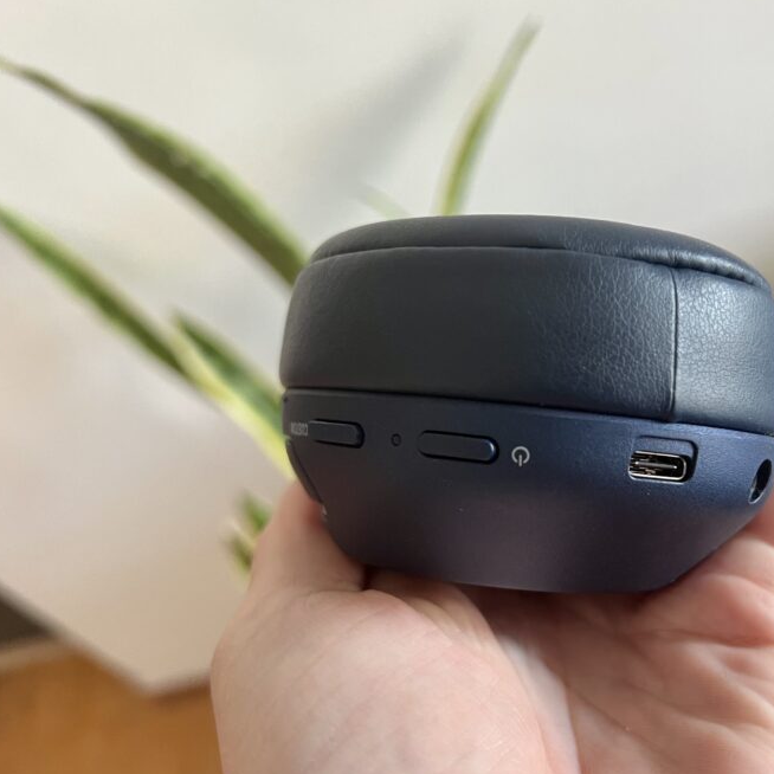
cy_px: 449
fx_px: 911
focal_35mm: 36
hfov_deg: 44.9
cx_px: 556
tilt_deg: -56.3
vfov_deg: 45.9
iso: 125
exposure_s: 1/74
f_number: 1.5
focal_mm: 5.7
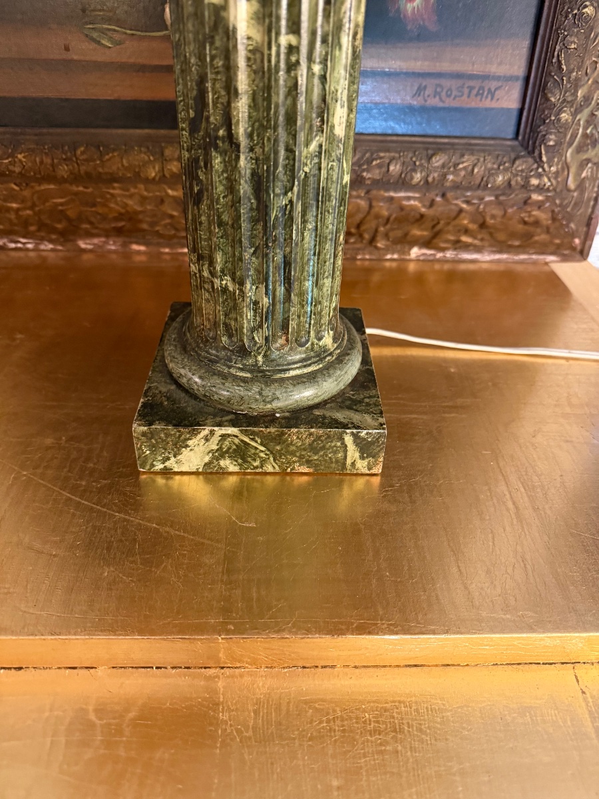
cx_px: 300
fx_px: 554
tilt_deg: -37.3
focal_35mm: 24
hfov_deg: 56.8
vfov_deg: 71.6
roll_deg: -3.9
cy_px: 400
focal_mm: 6.76
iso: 800
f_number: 1.78
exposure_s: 1/33
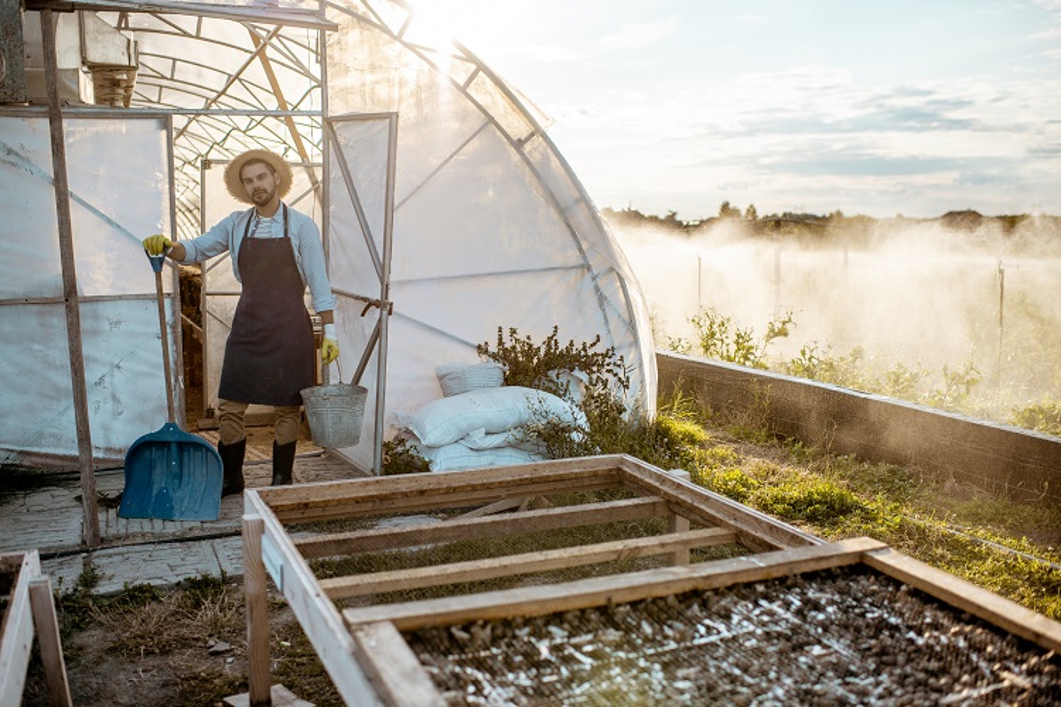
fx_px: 1031
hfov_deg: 54.4
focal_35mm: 35
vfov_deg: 37.9
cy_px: 354
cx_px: 530
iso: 250
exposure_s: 1/8000
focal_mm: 35
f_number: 2.2
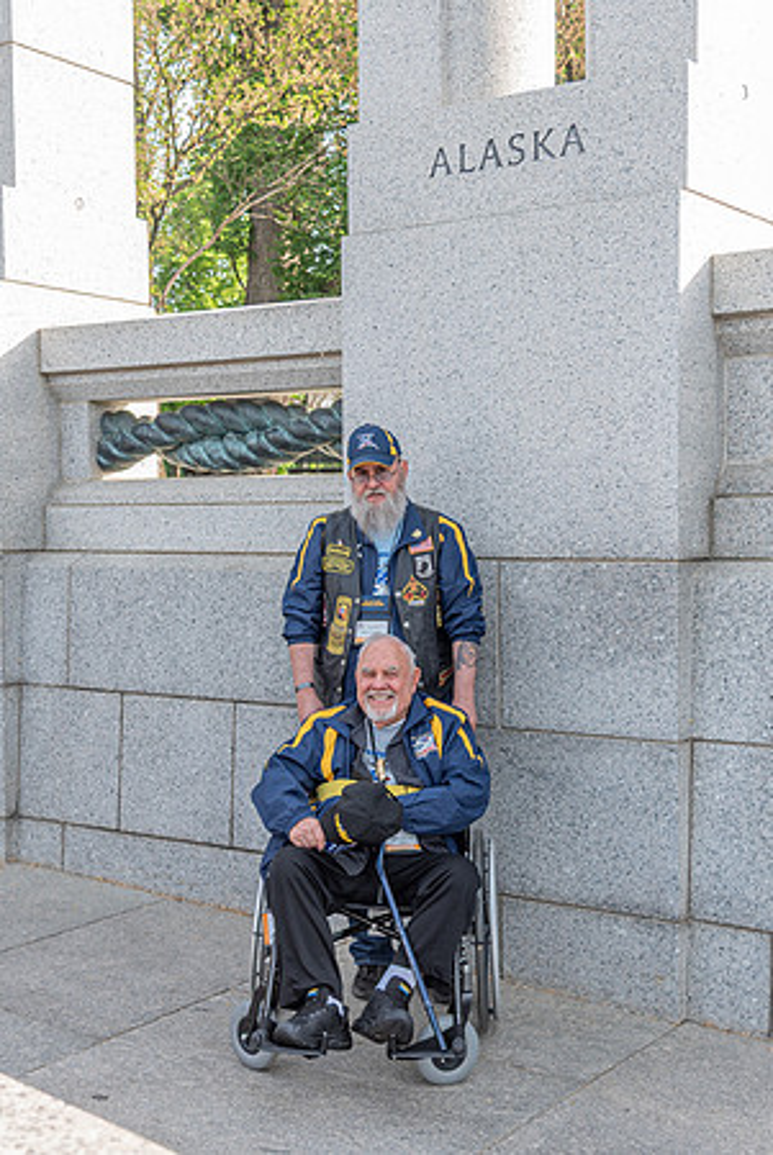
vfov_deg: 44.4
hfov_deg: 30.5
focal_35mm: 44
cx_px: 388
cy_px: 569
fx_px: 1415
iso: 100
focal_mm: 24
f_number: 4
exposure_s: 1/125
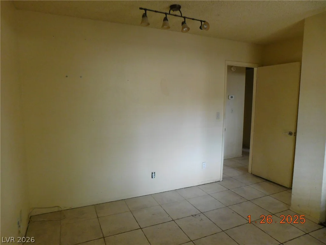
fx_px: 217
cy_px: 122
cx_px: 163
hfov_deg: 73.9
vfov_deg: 58.9
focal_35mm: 23
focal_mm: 4
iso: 400
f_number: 3
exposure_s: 1/30
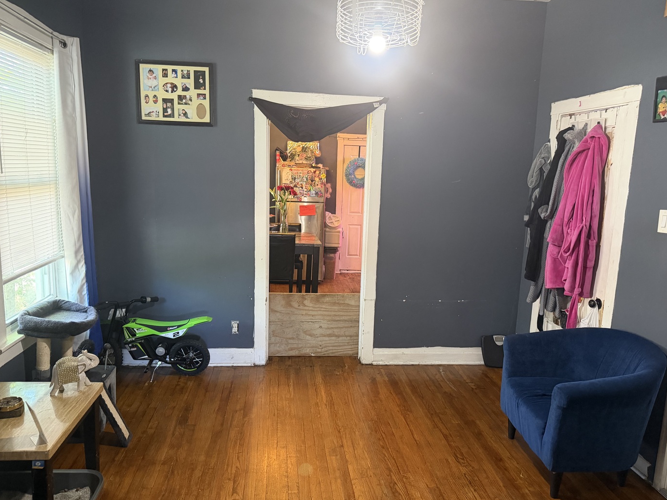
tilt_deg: -9.7
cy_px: 253
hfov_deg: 69.4
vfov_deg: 54.9
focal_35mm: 25
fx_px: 482
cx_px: 342
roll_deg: -2.0
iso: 640
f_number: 1.78
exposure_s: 1/48
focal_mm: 6.76
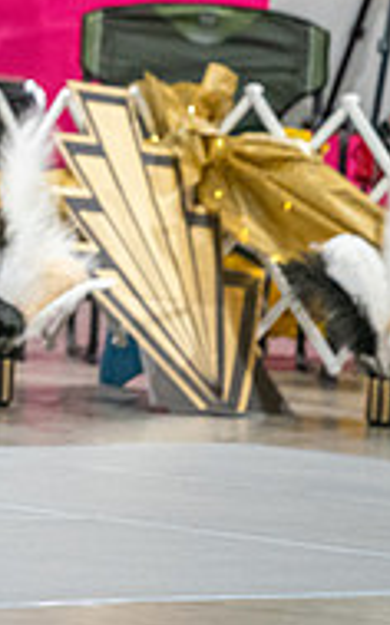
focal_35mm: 626
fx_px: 10654
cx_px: -509
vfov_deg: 3.4
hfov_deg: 2.1
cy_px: 58
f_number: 2.8
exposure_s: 1/250
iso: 6400
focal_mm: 200
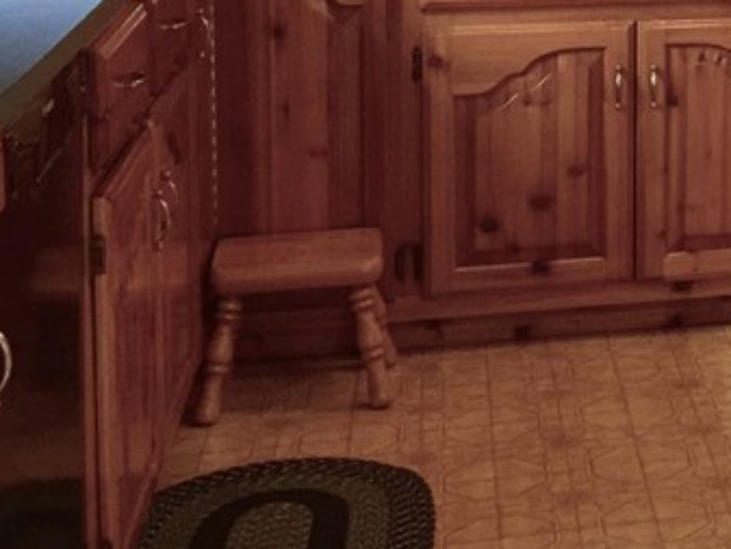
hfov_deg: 19.8
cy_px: -124
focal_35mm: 88
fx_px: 1859
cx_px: 1039
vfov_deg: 16.1
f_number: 2.2
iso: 160
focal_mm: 4.15
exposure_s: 1/17
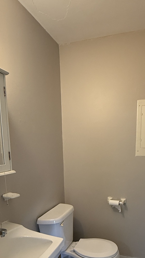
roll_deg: +1.0
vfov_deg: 63.5
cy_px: 182
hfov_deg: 40.0
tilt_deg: -10.6
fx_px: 198
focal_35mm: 29
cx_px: 88
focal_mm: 2.22
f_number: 2.2
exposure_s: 1/60
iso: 400
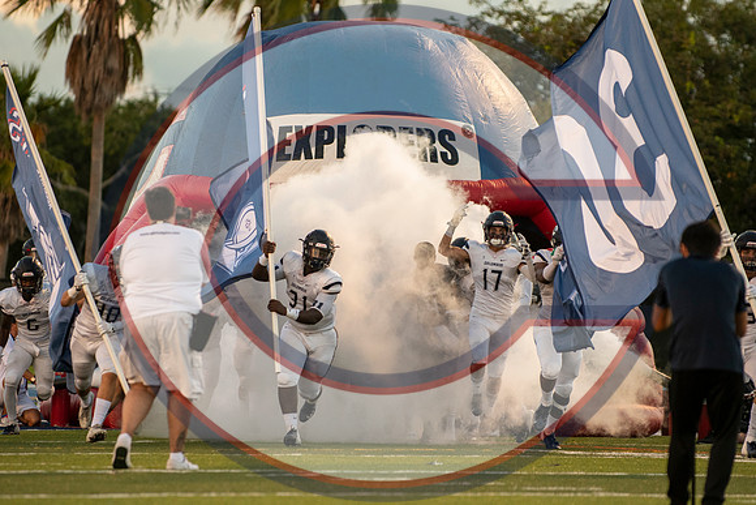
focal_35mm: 300
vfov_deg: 4.6
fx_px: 6301
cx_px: 378
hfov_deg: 6.9
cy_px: 252
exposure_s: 1/1600
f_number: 2.8
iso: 1600
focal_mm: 200
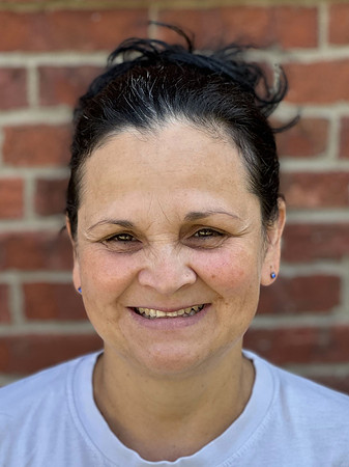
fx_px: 1036
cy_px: 234
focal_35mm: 77
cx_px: 174
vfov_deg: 25.3
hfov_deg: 19.1
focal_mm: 9
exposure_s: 1/121
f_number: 2.8
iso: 40
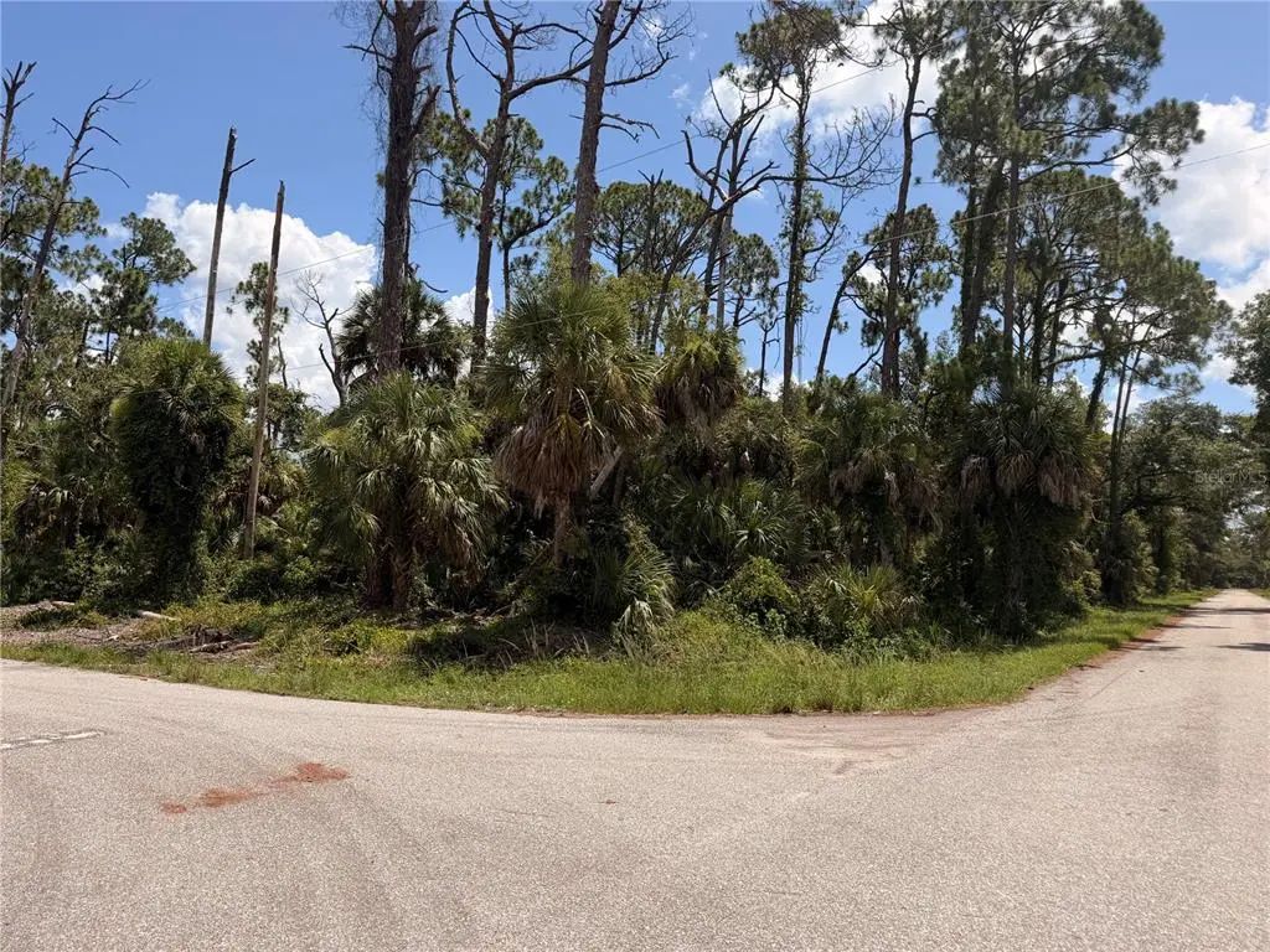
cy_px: 476
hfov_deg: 71.6
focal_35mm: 24
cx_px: 635
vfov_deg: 56.8
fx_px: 881
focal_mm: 6.76
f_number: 1.78
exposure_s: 1/4975
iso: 80
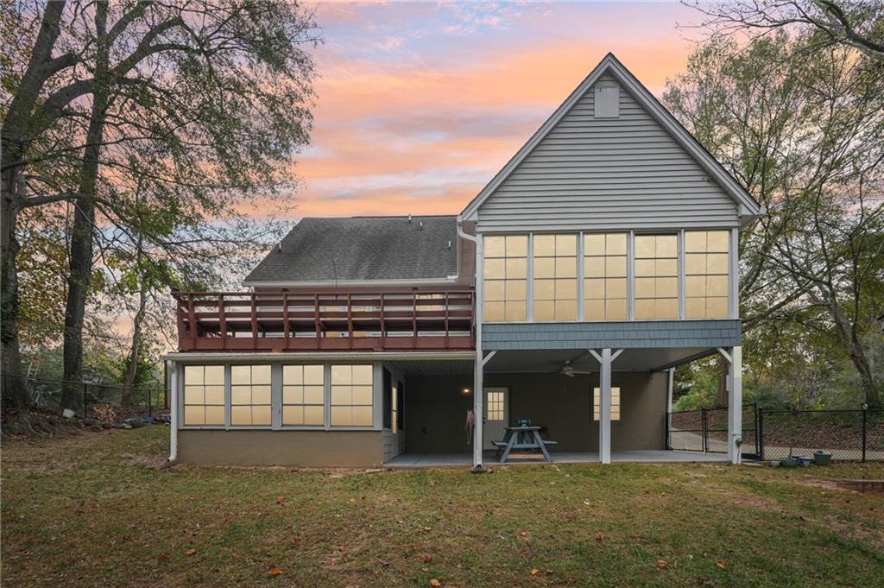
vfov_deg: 81.1
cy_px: 294
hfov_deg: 104.3
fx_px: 343
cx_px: 442
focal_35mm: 14
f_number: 8
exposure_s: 1/60
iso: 320
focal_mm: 14
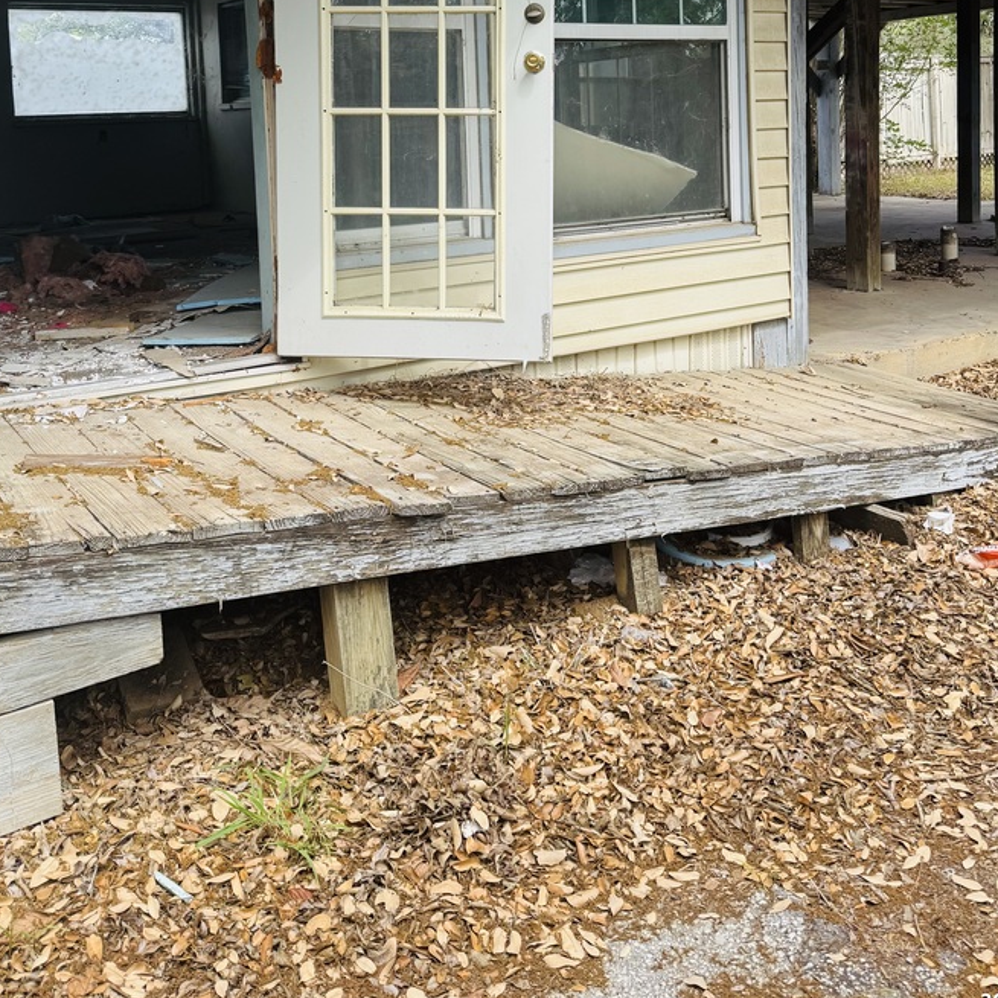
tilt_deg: -2.9
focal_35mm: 35
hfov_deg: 47.2
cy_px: 190
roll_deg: +2.6
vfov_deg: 44.7
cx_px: 524
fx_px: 1142
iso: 80
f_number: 1.78
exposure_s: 1/1042
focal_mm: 6.76
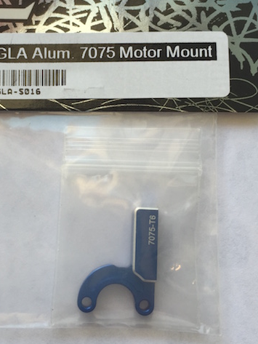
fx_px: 487
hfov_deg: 29.5
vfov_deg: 38.7
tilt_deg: -81.8
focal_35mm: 49
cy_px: 132
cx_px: 88
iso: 32
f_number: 2.2
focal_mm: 4.15
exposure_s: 1/100
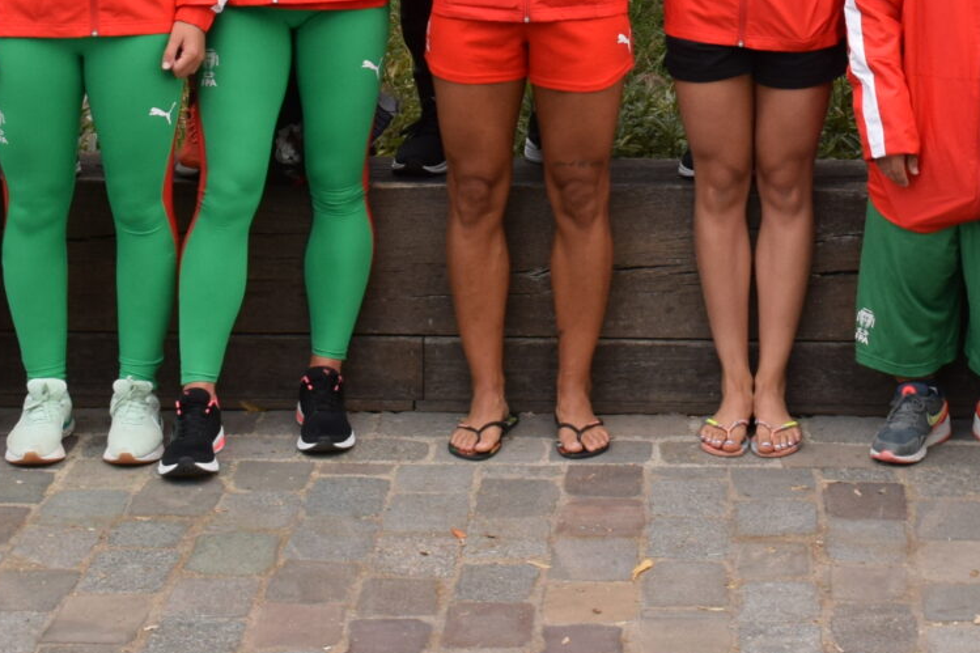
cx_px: 760
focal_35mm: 108
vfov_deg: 12.3
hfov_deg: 18.8
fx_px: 2931
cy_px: -210
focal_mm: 21
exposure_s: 1/125
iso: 400
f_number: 5.6
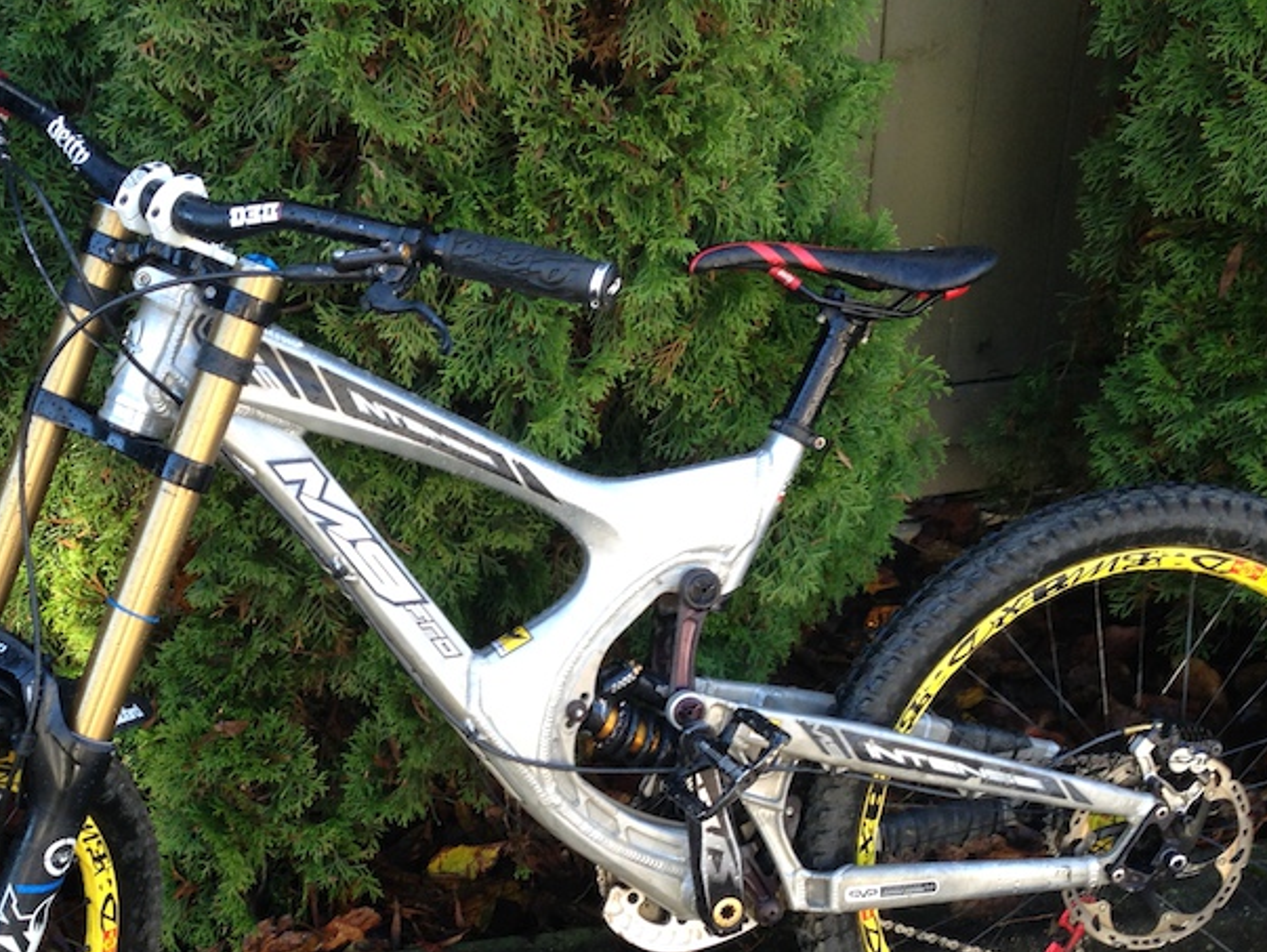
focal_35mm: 56
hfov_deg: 34.1
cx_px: 441
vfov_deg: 25.7
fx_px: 2051
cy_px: 754
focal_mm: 4.12
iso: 64
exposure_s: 1/60
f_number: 2.4
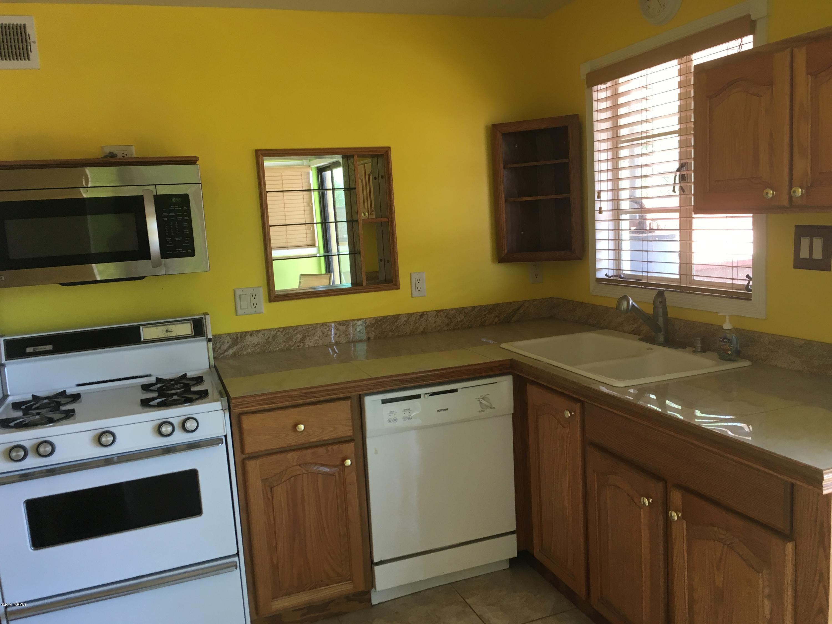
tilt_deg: -8.6
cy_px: 312
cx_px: 416
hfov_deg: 61.7
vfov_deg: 48.2
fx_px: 697
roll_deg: +2.8
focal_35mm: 29
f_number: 2.2
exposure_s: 1/30
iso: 25
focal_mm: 4.15
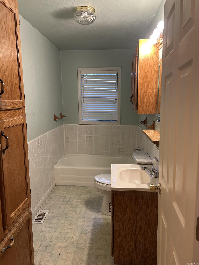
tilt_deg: -7.5
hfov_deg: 53.1
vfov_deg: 67.3
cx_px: 100
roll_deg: +0.2
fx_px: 199
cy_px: 132
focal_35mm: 26
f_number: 1.5
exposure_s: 1/120
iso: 125
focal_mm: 5.7
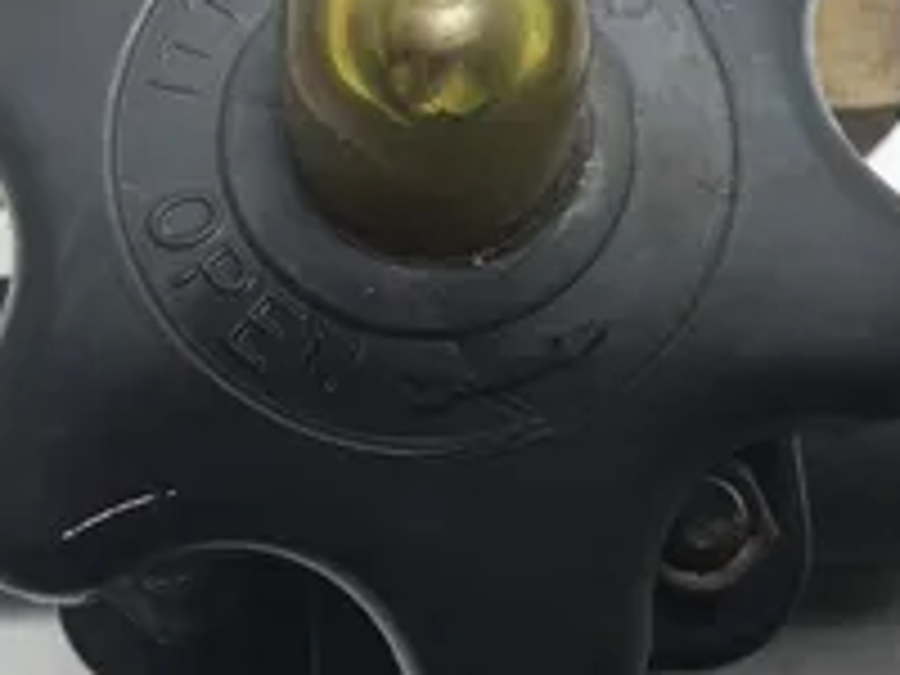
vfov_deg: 23.5
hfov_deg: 31.1
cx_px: 518
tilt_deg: -73.0
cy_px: 184
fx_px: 1612
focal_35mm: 62
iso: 32
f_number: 2.4
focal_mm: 3.3
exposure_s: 1/120
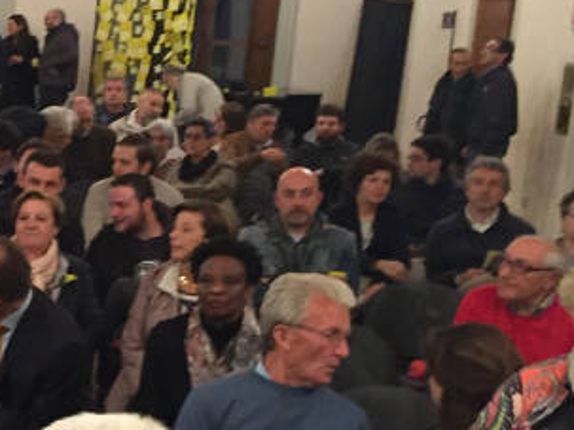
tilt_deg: -9.6
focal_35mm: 98
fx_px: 1624
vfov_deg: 15.0
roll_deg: -3.0
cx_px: -256
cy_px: 294
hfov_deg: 18.1
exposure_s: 1/20
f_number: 2.2
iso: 250
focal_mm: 4.15
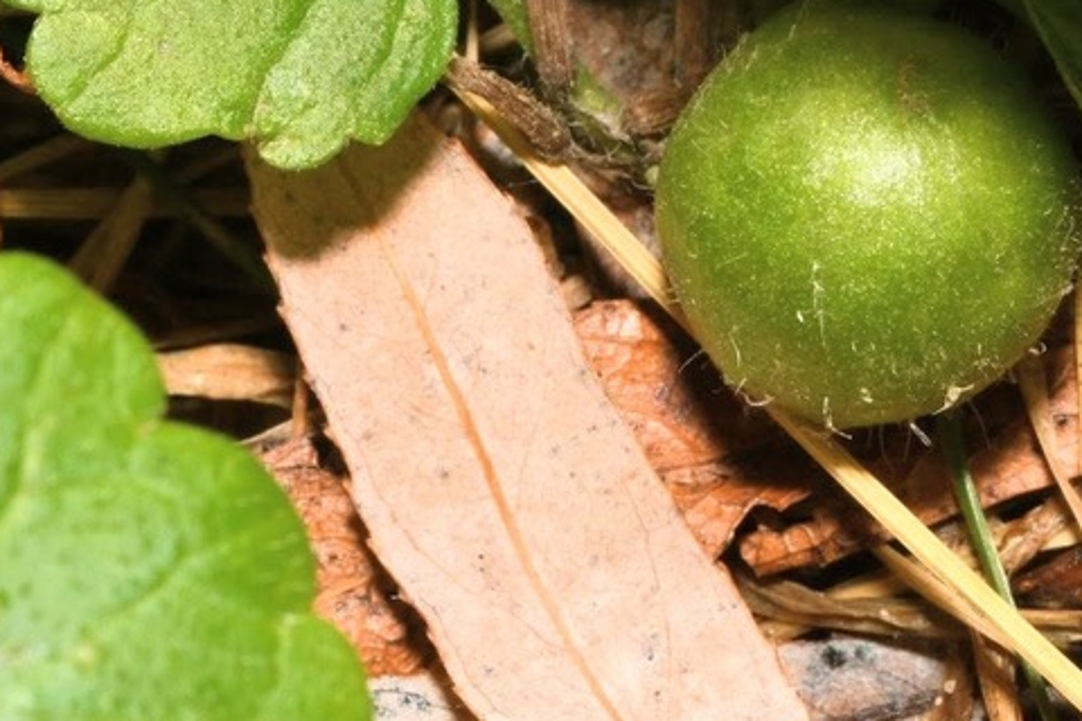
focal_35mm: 315
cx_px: 834
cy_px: 97
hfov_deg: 6.5
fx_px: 9467
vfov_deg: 4.4
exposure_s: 1/60
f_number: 32
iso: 250
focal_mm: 105
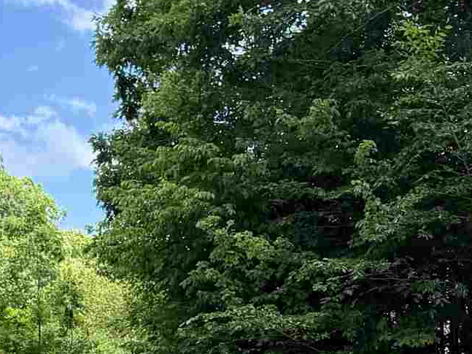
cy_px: 690
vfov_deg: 11.7
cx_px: 108
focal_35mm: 114
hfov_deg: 17.2
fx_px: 1554
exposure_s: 1/1901
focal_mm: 6.76
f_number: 1.78
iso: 100
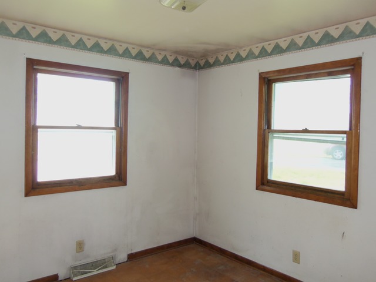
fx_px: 304
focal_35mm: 28
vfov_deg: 49.7
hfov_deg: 63.4
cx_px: 188
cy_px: 141
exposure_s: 1/40
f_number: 3.9
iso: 100
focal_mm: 5.1
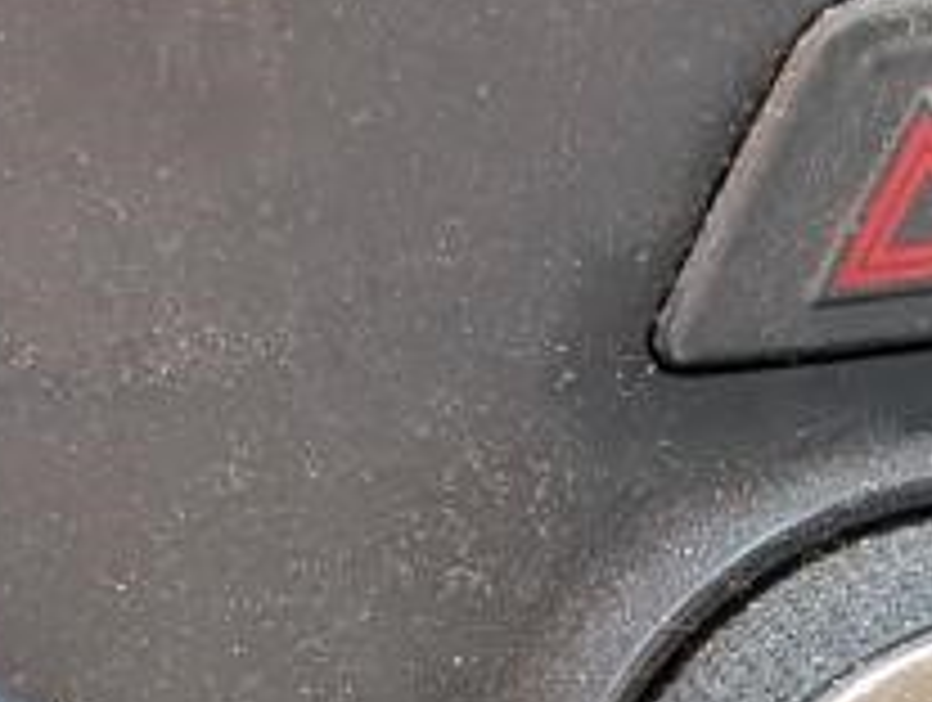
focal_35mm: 148
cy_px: 1089
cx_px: 642
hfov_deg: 13.3
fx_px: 3992
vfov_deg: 9.7
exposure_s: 1/1005
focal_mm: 6.9
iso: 605
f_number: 1.68
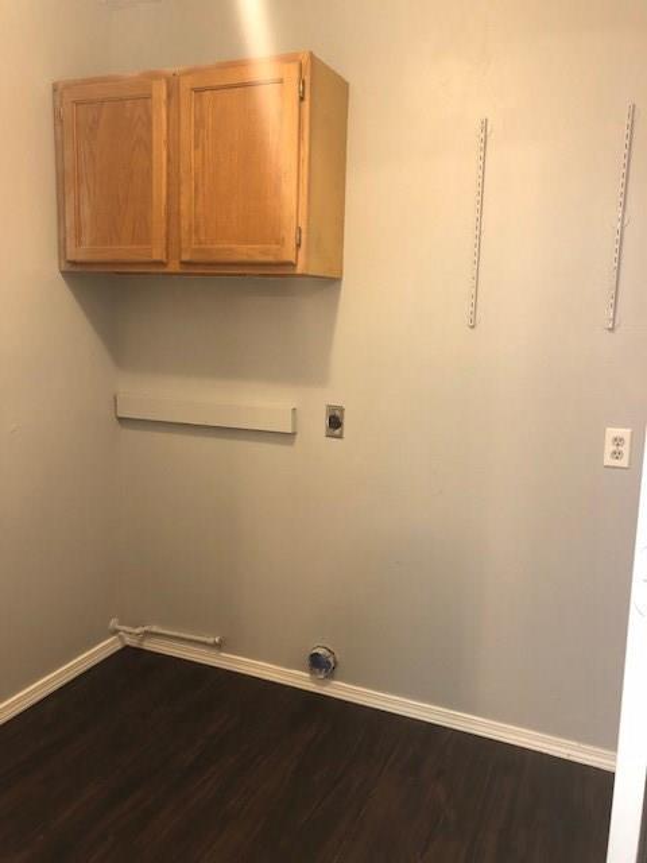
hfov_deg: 49.7
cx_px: 324
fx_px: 698
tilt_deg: -8.7
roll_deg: -1.7
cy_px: 432
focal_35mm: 28
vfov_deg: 63.4
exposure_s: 1/7
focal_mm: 3.99
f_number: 1.8
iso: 80
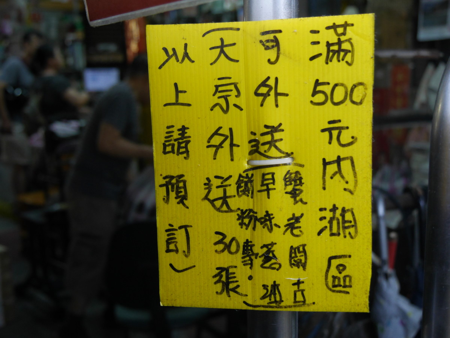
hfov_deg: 39.6
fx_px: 624
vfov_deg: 30.3
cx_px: 225
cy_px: 169
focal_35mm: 48
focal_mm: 24
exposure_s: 1/60
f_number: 4.1
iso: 1000
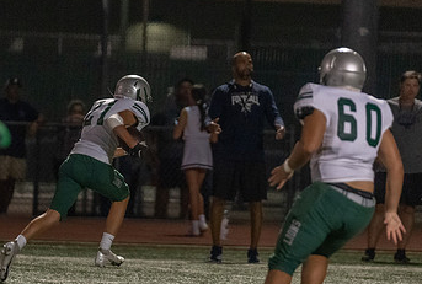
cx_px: 107
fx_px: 6326
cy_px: 136
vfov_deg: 2.6
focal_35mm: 538
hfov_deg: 3.8
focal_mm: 200
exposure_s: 1/1000
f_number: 2.8
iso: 5000
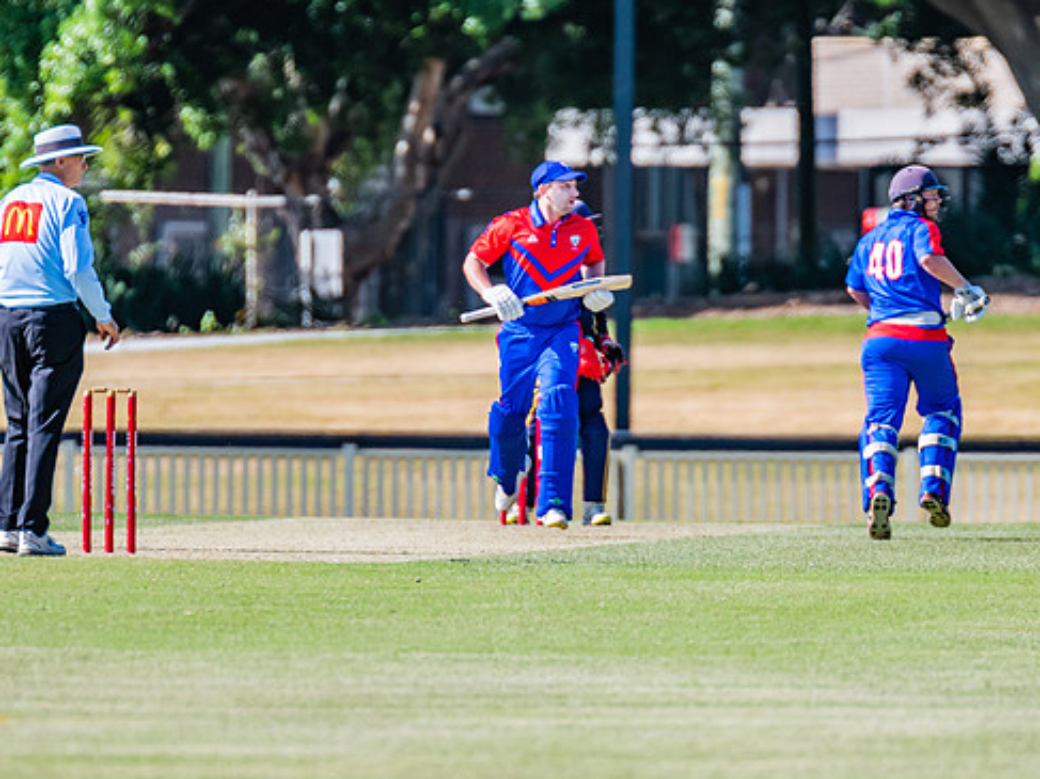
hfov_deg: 2.7
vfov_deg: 2.0
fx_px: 21897
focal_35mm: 729
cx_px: 595
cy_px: 384
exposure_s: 1/2000
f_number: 6.3
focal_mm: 550
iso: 640
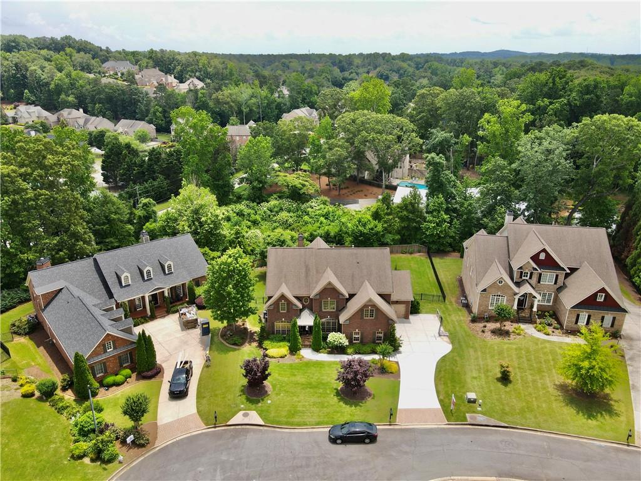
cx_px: 320
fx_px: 444
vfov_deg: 56.8
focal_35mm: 24
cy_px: 240
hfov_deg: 71.6
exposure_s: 1/350
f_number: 2.8
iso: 100
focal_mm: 4.5
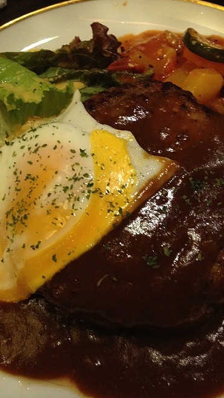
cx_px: 121
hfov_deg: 30.4
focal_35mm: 39
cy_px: 196
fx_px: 412
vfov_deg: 51.6
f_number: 2.4
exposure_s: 1/20
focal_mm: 4.28
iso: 200
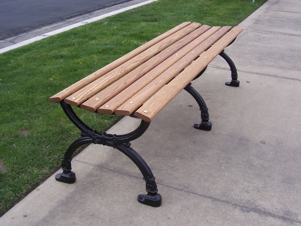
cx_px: 150
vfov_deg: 34.3
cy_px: 113
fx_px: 365
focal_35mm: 42
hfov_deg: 44.8
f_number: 3
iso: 80
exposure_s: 1/750
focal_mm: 7
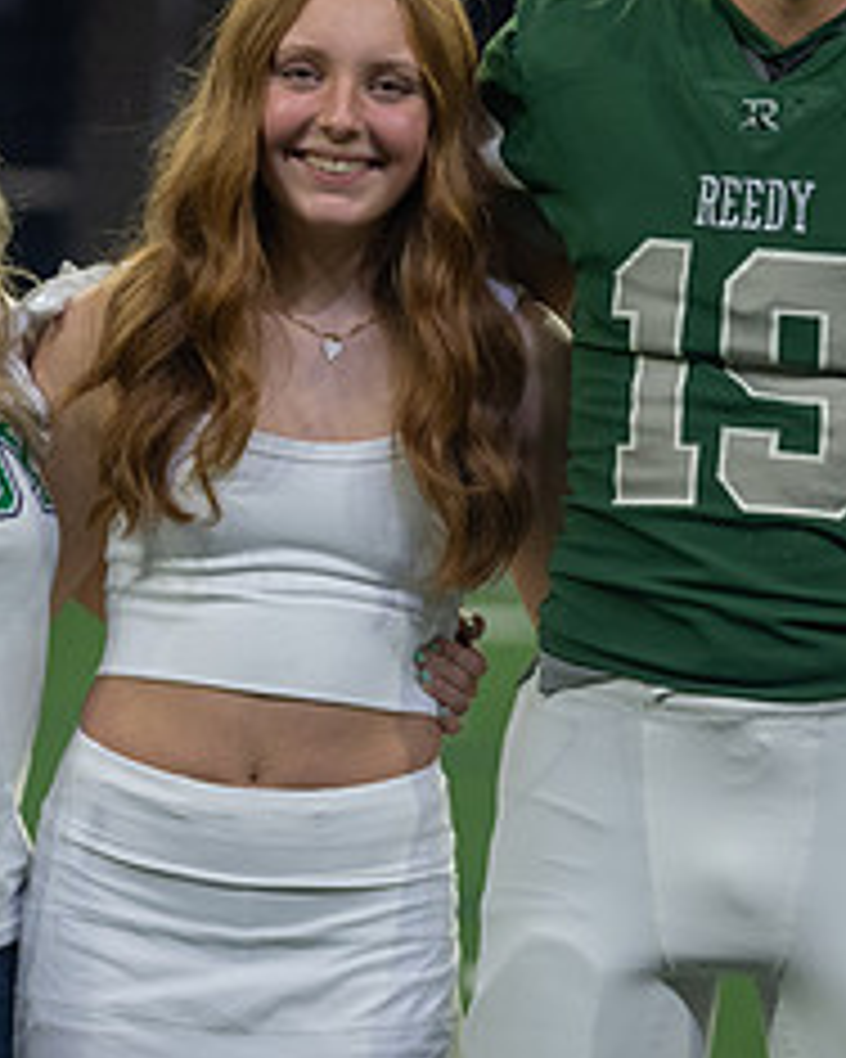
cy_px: 385
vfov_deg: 6.6
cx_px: 760
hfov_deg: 5.3
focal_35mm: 293
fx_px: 9170
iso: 1000
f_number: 2.8
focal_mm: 104
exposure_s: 1/320
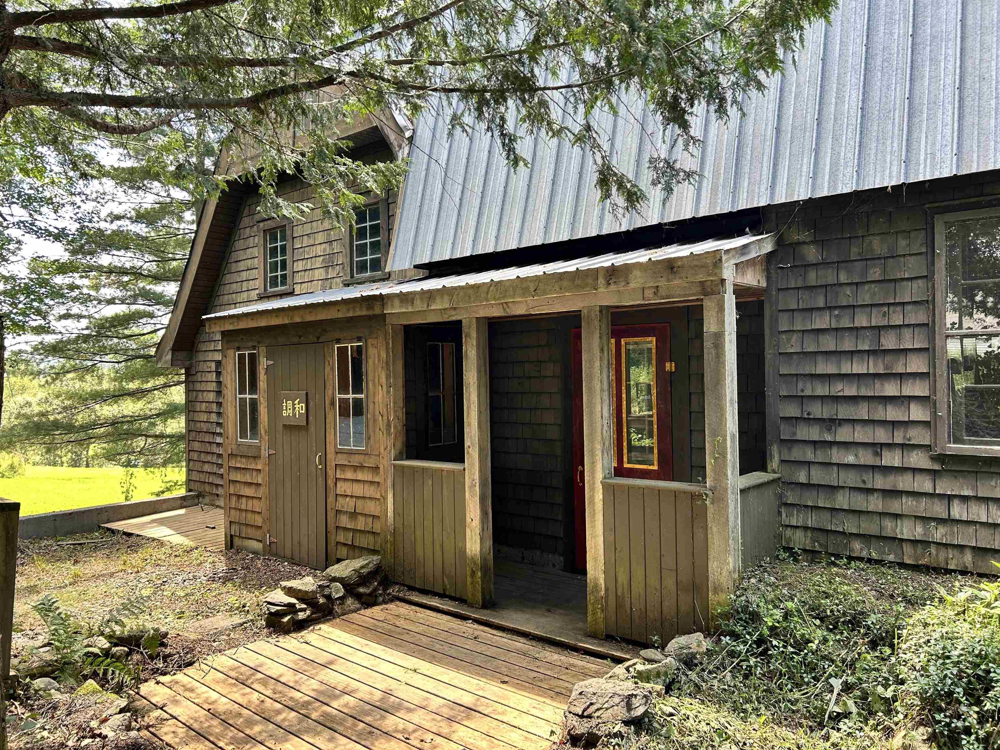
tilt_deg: +0.8
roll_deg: +1.4
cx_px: 500
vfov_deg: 53.1
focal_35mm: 26
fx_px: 751
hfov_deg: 67.3
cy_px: 375
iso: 32
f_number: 1.5
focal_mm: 5.7
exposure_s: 1/121
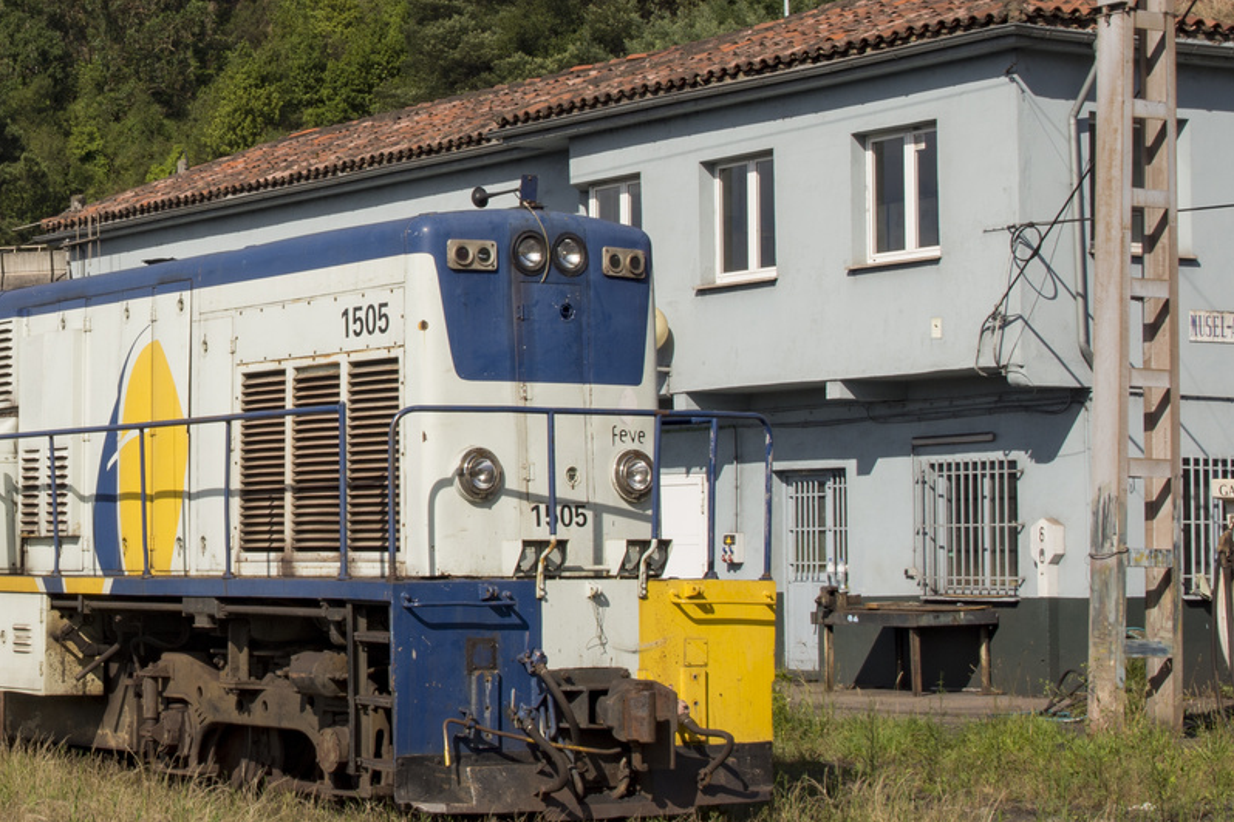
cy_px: 184
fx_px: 3092
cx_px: -6
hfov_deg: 21.7
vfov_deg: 15.1
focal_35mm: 90
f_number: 10
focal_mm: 25
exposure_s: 1/200
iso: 100
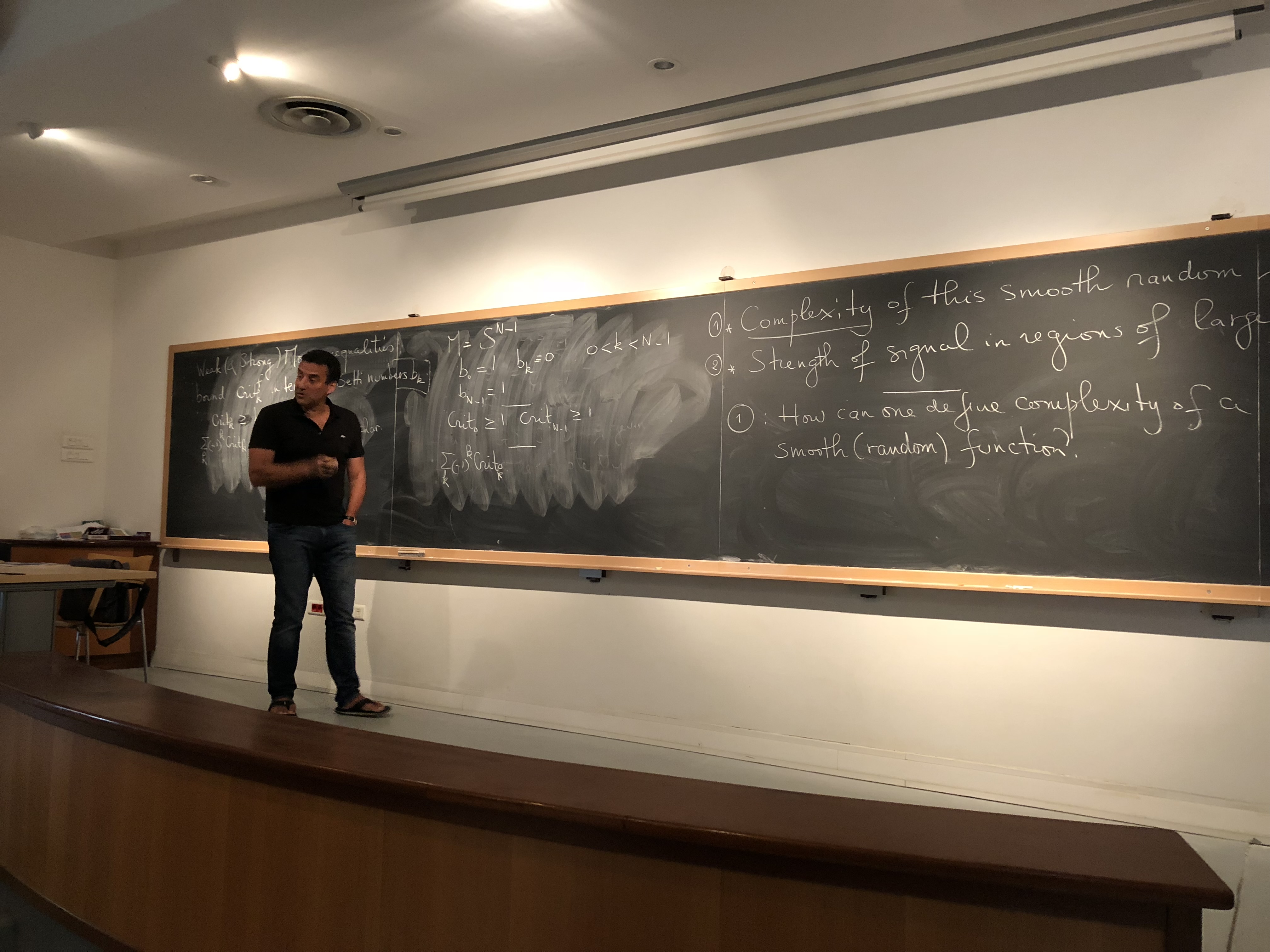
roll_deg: -1.1
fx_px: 1027
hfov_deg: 63.4
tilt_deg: +2.4
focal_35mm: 28
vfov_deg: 49.7
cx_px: 635
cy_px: 476
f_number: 1.8
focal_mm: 4
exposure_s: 1/9
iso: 100
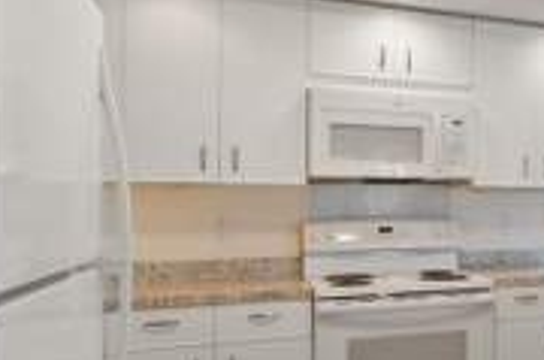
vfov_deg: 32.5
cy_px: 278
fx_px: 603
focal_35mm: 40
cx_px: 586
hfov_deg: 40.2
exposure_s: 1/1.25
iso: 200
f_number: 8
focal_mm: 10
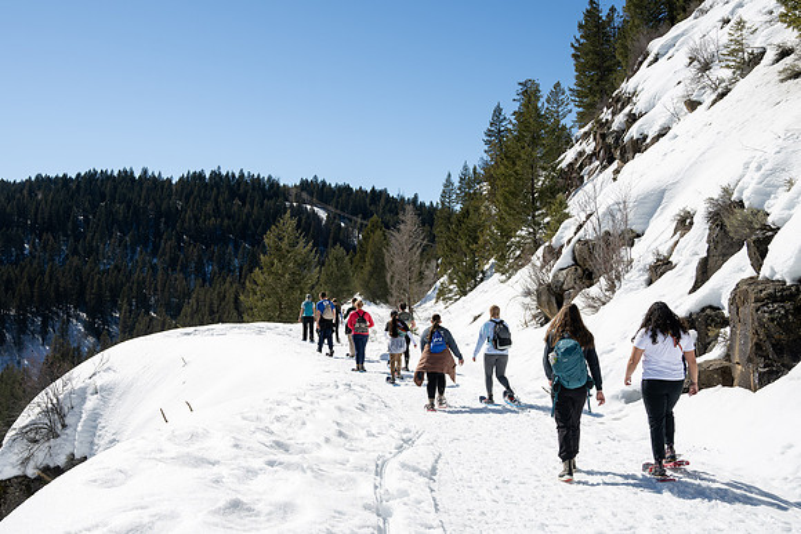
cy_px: 263
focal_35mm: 40
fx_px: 880
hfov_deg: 48.9
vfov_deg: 33.8
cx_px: 377
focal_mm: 32.5
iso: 125
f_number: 7.1
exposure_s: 1/500
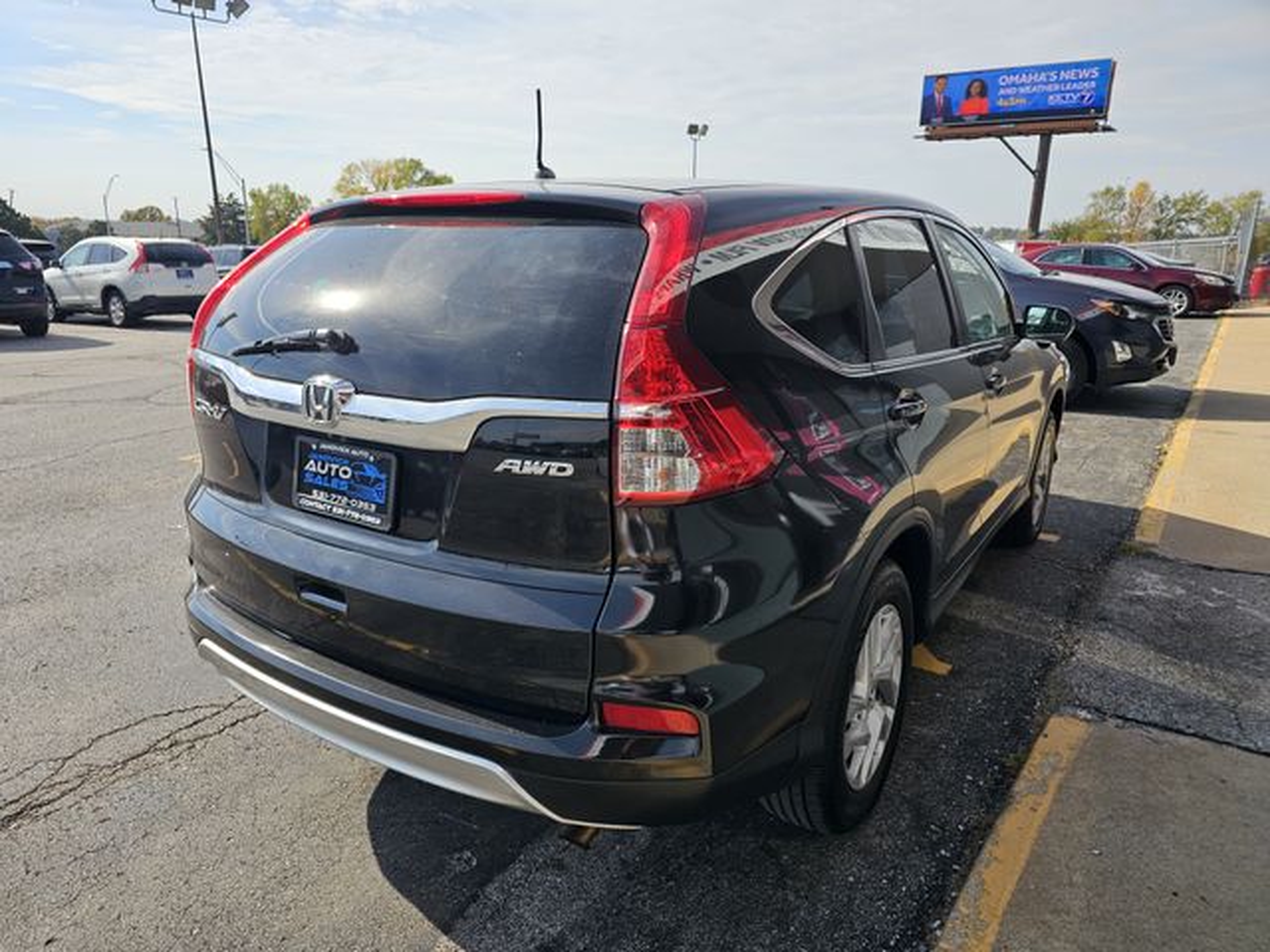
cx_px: 635
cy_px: 476
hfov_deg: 73.9
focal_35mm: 23
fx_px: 844
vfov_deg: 58.9
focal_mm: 6.3
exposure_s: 1/670
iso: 10
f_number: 1.7
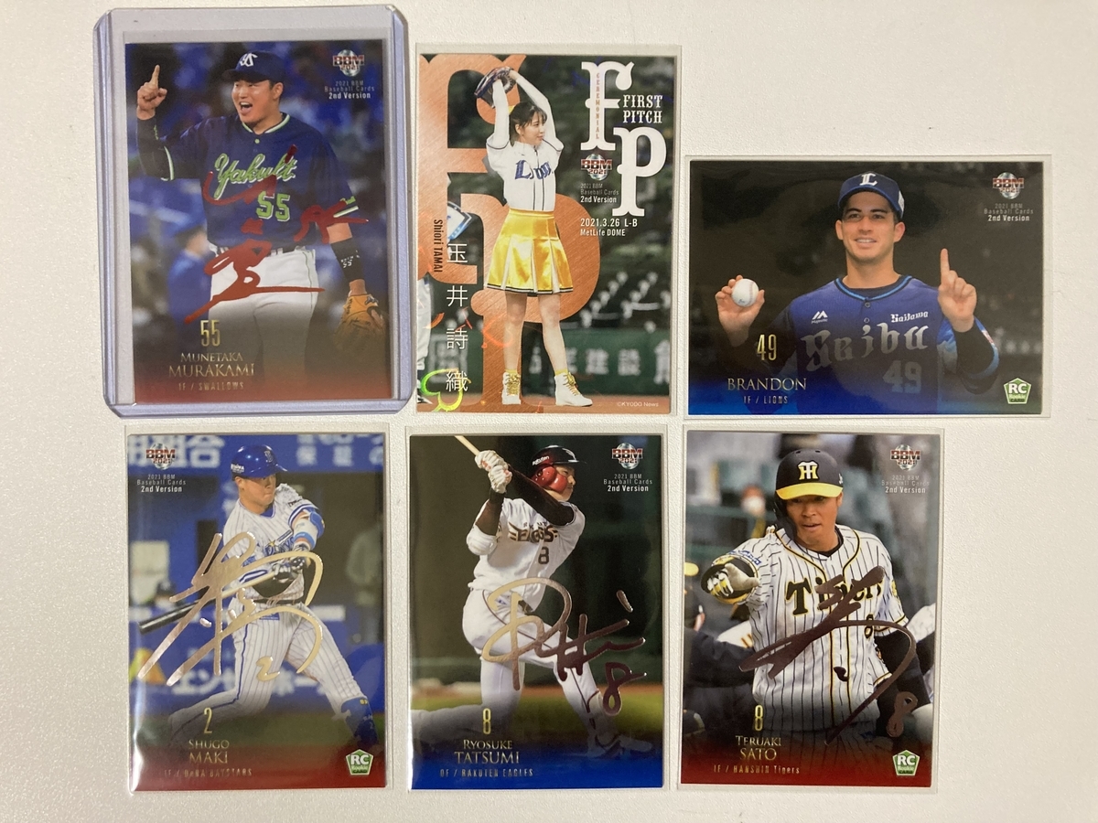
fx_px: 888
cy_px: 412
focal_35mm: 28
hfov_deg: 63.4
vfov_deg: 49.7
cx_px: 549
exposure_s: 1/40
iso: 250
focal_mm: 3.99
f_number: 1.8
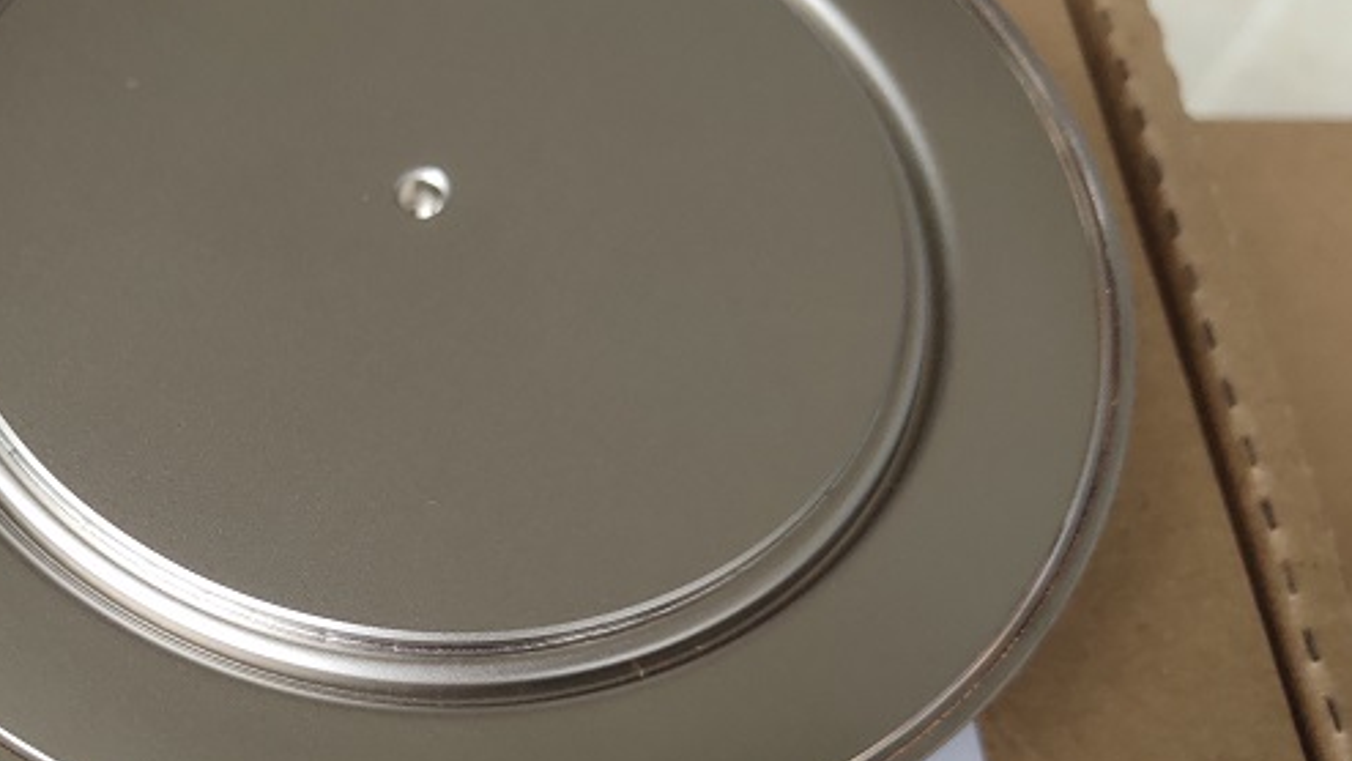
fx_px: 1936
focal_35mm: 54
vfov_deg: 21.9
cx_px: 239
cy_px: 616
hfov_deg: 36.9
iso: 96
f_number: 1.8
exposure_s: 1/100
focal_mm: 4.27
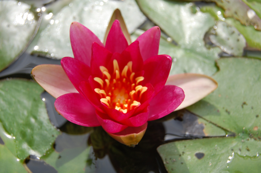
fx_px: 413
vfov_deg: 23.7
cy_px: 86
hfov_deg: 35.1
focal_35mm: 57
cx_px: 130
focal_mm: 38
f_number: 7.1
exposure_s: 1/200
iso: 200
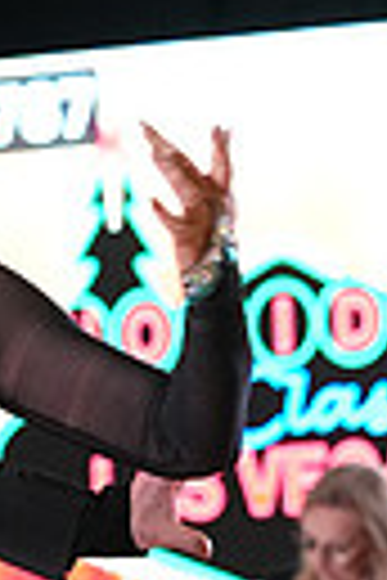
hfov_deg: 2.7
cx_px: -290
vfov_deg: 4.0
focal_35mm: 512
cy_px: 773
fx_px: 8255
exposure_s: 1/400
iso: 6400
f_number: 5
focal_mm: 114
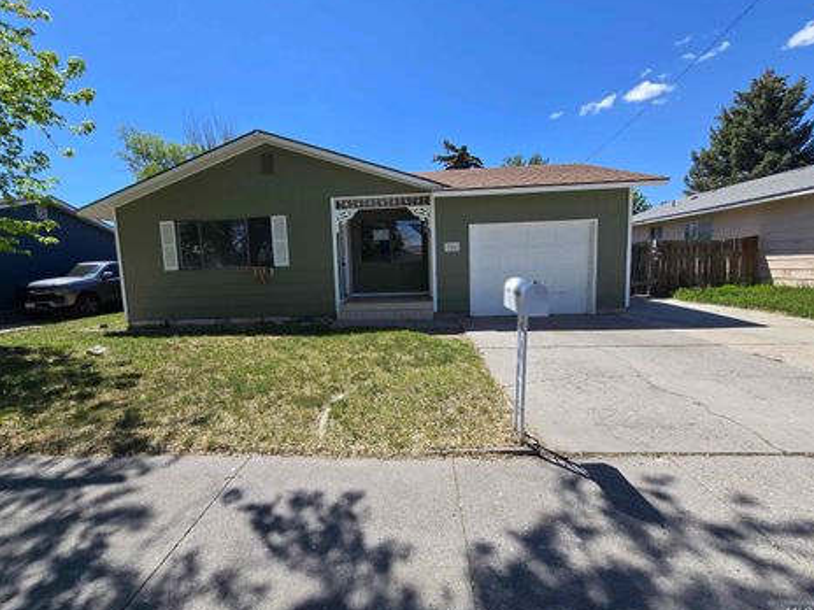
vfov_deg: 85.7
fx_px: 329
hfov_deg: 102.0
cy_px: 304
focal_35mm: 14
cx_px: 395
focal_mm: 2.2
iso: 50
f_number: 2.2
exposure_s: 1/2105
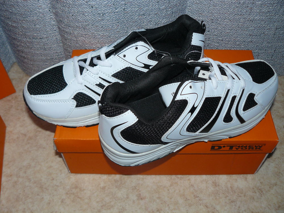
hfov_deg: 51.4
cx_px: 142
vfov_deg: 39.7
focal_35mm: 36
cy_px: 106
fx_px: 295
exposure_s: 1/50
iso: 100
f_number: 2.8
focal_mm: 6
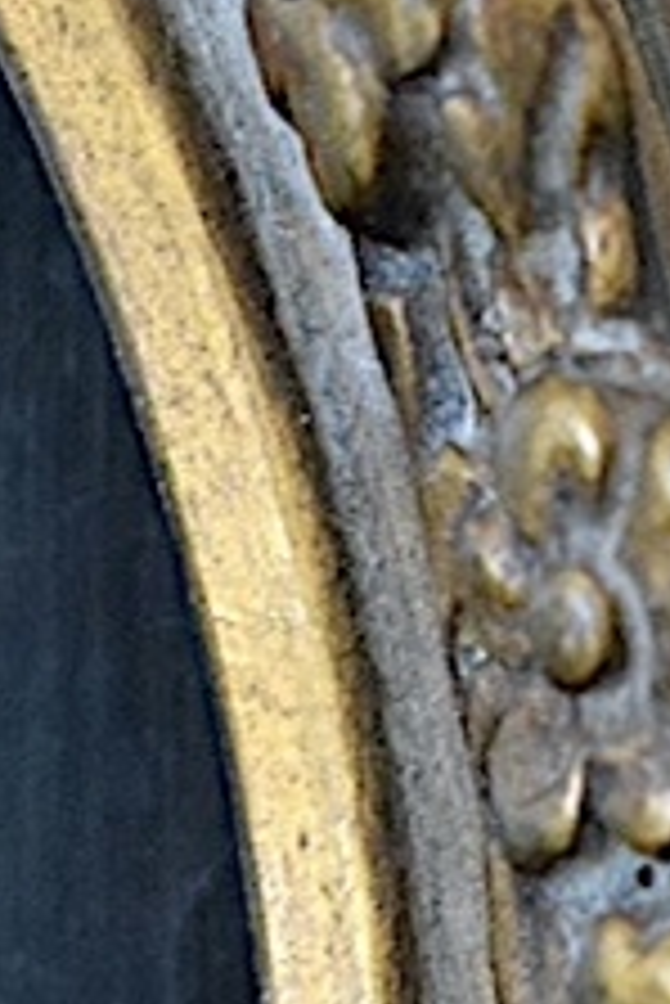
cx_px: 319
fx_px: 7637
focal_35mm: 274
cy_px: 1364
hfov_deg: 5.0
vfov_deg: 7.4
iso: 3200
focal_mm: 34
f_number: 4.5
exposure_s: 1/60
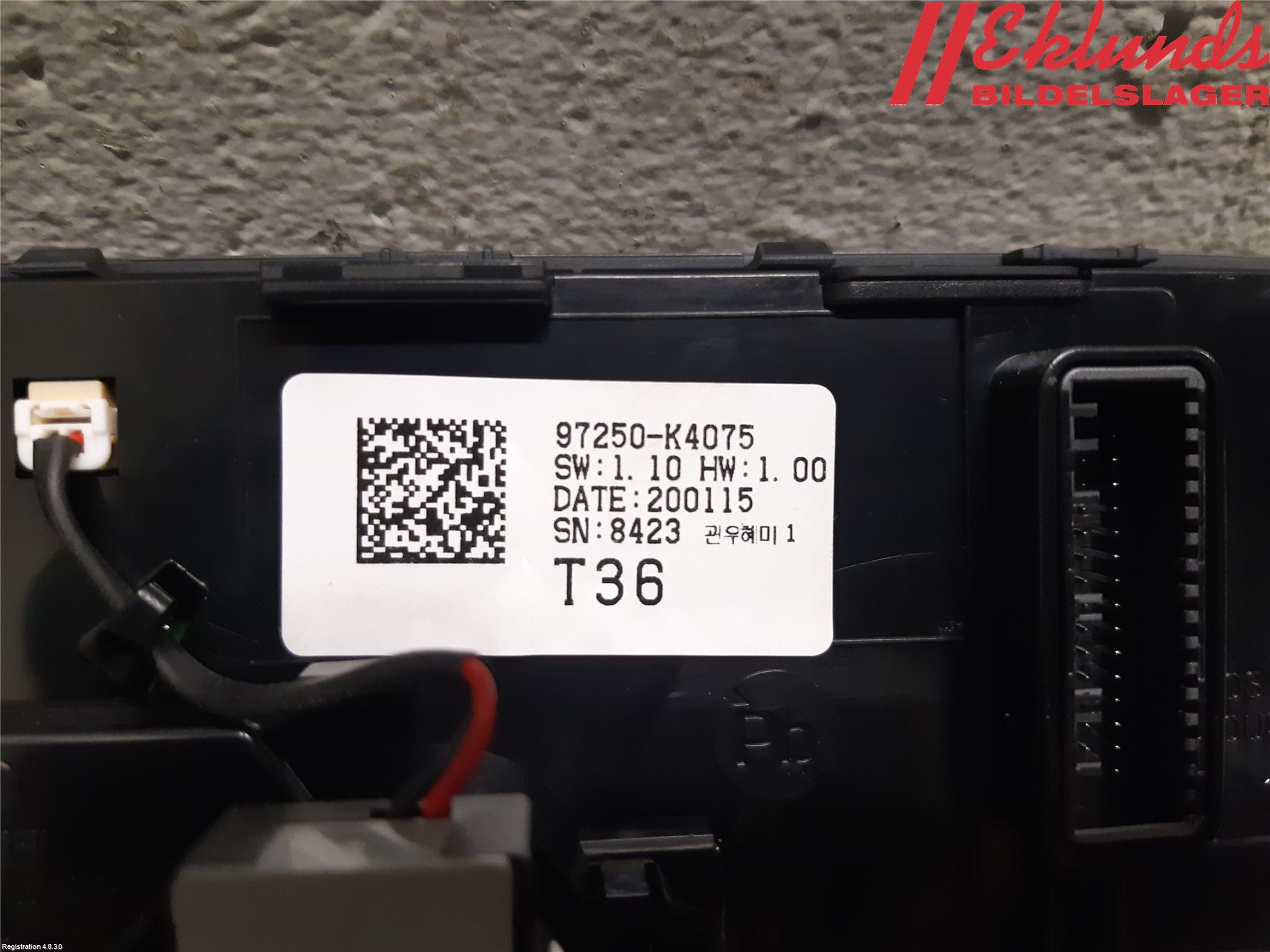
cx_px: 635
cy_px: 476
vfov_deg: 53.1
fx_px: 954
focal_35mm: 26
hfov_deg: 67.3
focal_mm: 3.93
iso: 200
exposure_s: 1/50
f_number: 1.7
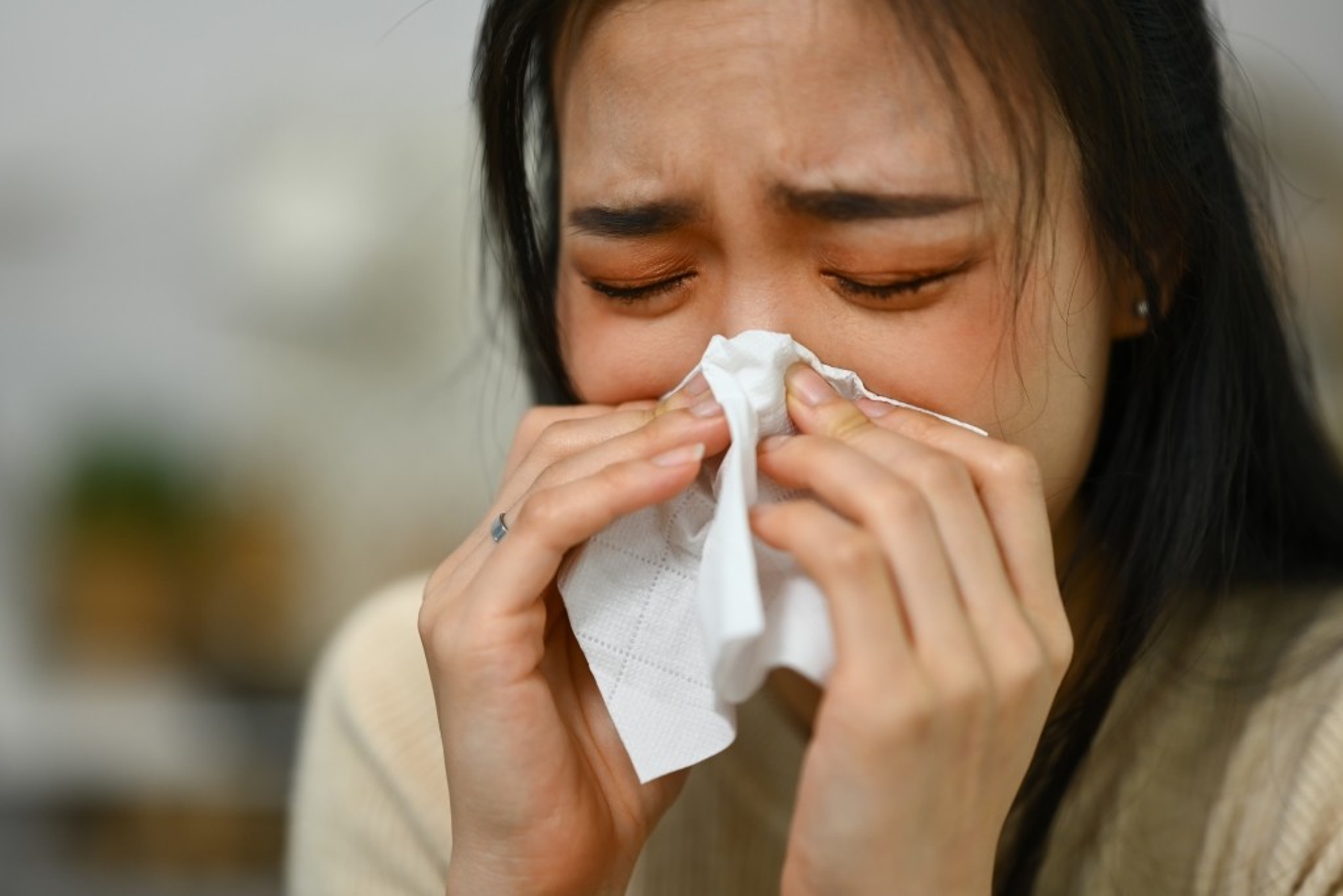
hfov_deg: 23.9
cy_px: 448
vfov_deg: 16.1
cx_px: 672
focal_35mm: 85
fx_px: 3171
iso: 400
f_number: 1.8
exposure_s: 1/250
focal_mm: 85
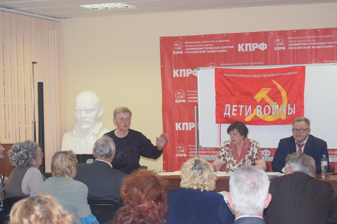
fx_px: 730
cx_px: 168
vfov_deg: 17.5
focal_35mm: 78
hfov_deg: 26.0
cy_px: 112
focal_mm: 52
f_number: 5.6
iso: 1250
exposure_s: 1/60
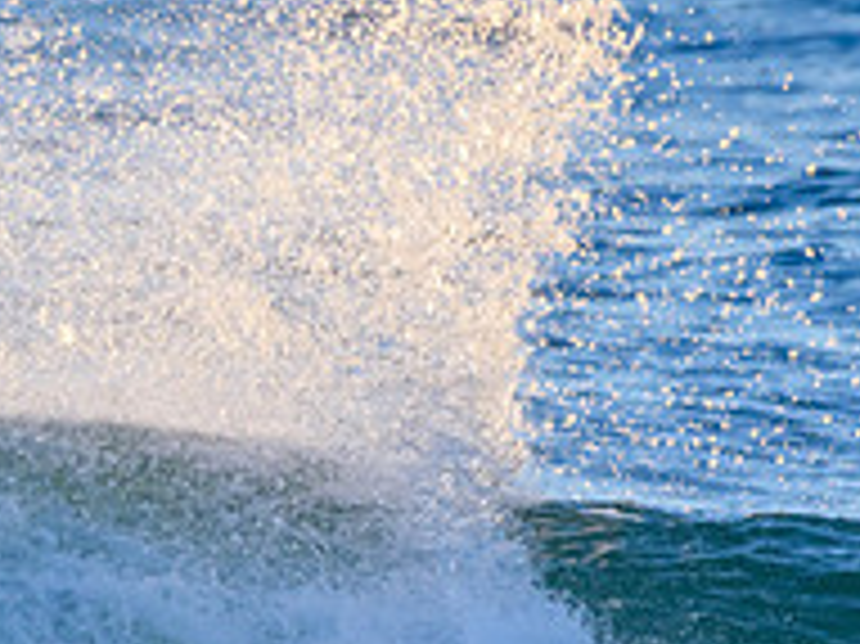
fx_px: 54349
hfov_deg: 0.9
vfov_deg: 0.7
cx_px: -135
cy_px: 673
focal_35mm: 2189
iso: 1000
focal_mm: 500
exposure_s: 1/1600
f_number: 5.6
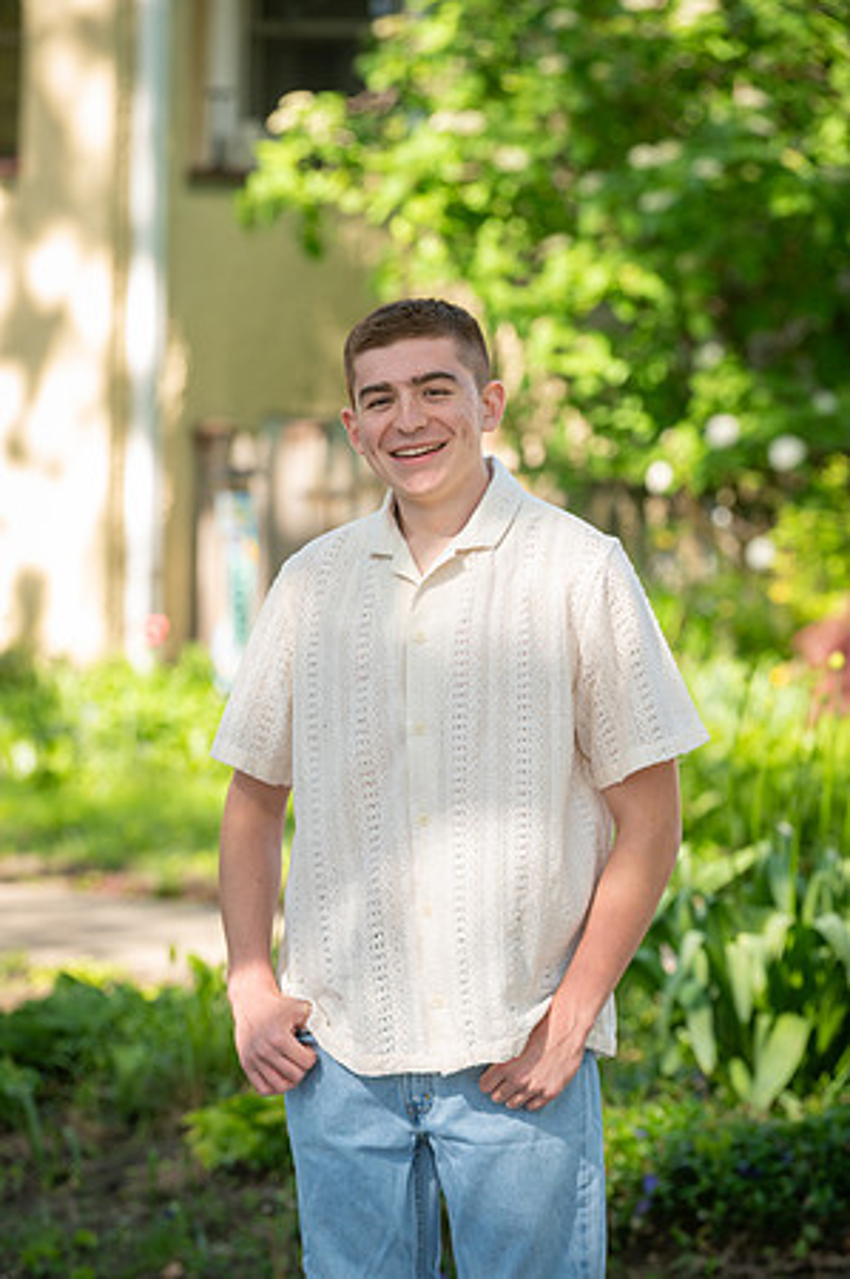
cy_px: 640
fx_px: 5679
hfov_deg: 8.6
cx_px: 425
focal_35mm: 160
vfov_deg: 12.9
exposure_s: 1/200
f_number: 4
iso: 250
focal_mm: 160
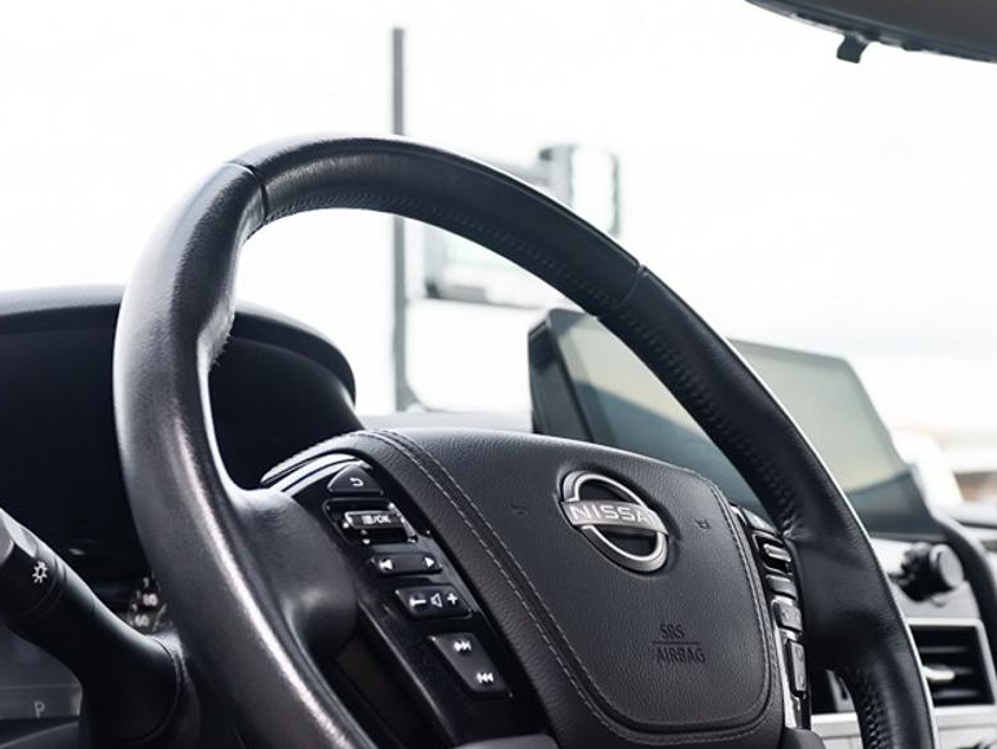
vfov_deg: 19.8
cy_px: 512
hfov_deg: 26.2
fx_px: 2132
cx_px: 621
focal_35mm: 74
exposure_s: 1/250
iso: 160
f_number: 4
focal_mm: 31
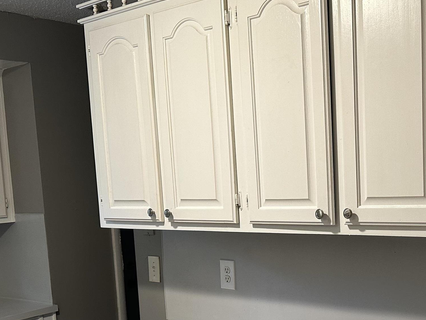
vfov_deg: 29.2
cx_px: 311
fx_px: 603
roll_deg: +2.6
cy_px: 245
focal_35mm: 49
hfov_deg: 38.1
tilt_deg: -6.3
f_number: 1.78
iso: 250
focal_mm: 6.86
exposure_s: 1/60
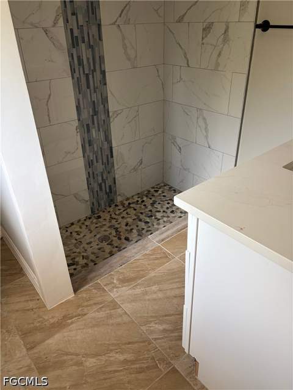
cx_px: 146
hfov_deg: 53.1
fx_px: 293
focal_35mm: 26
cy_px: 195
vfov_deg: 67.3
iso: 100
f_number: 1.6
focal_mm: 5.96
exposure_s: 1/122
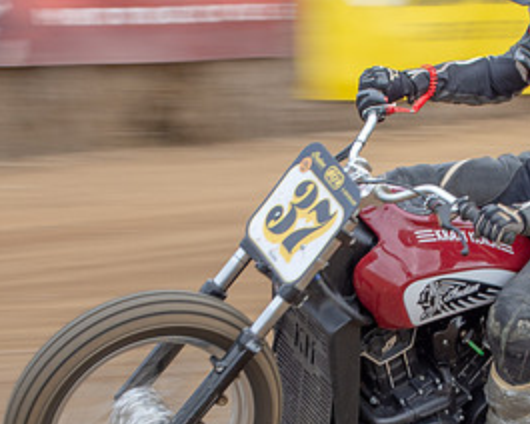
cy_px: 275
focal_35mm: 261
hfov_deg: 7.4
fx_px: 4094
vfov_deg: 5.9
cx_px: 362
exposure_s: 1/125
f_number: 9
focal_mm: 70
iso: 160
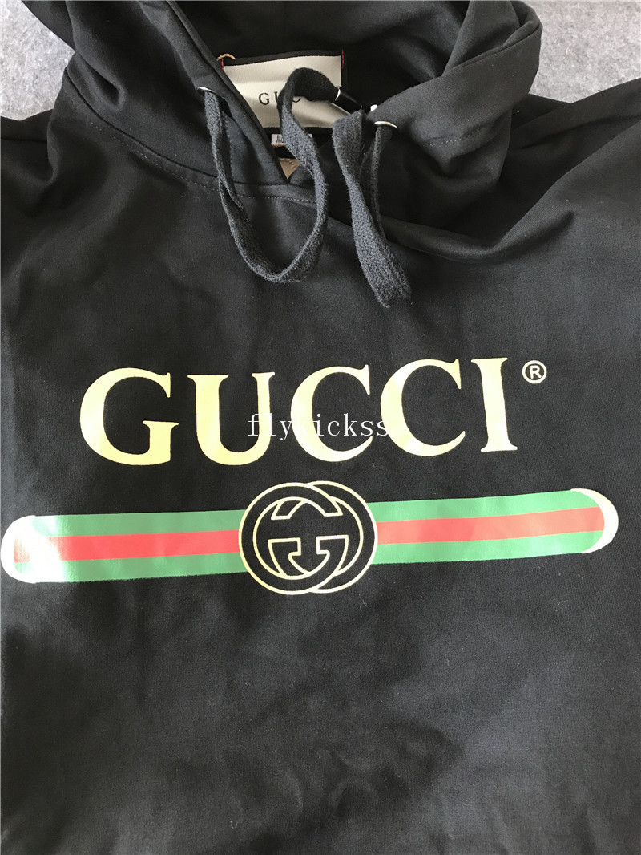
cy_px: 428
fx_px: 691
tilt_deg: -76.7
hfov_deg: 49.8
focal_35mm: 28
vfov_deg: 63.4
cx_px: 320
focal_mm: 3.99
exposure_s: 1/17
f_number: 1.8
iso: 64
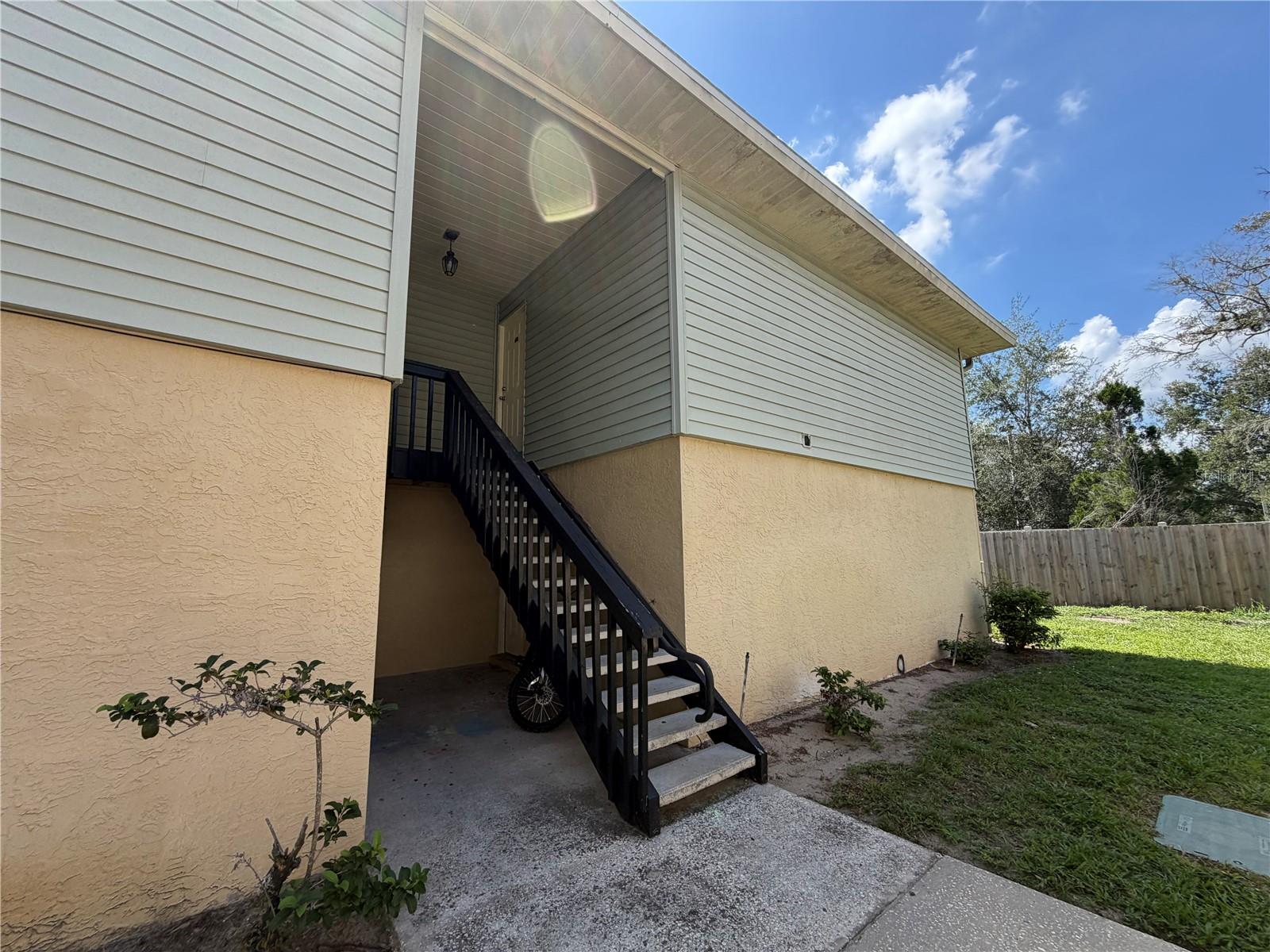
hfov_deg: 102.1
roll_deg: +1.2
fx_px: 514
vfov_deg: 85.7
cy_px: 476
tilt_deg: +7.7
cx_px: 635
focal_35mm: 14
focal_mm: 2.22
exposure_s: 1/545
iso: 40
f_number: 2.2
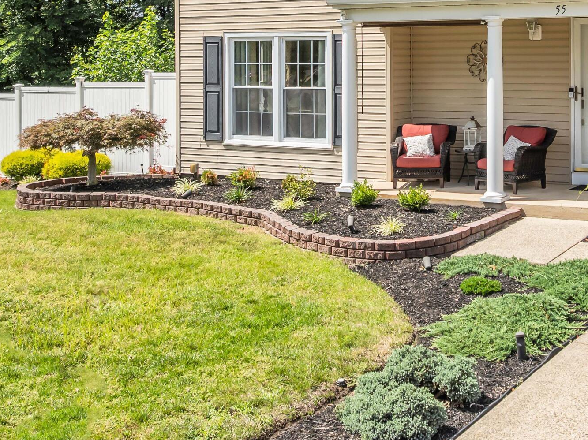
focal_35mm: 54
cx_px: 494
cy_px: 68
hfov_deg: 34.2
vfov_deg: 26.3
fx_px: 917
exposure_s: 1/2000
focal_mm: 12.29
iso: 100
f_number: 2.8
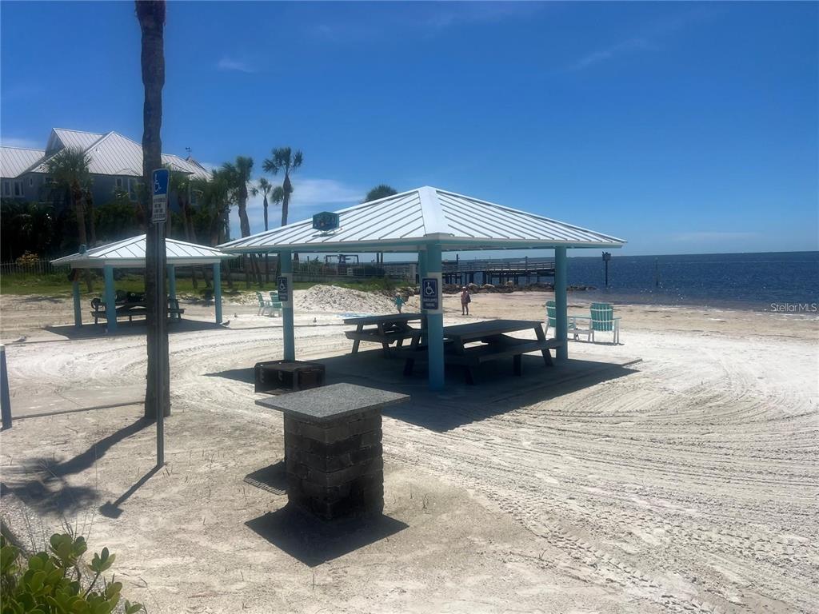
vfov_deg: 53.1
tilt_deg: -4.7
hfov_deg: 67.3
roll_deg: +0.7
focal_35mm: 26
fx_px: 615
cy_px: 307
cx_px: 410
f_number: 1.5
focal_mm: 5.7
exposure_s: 1/11364
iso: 50
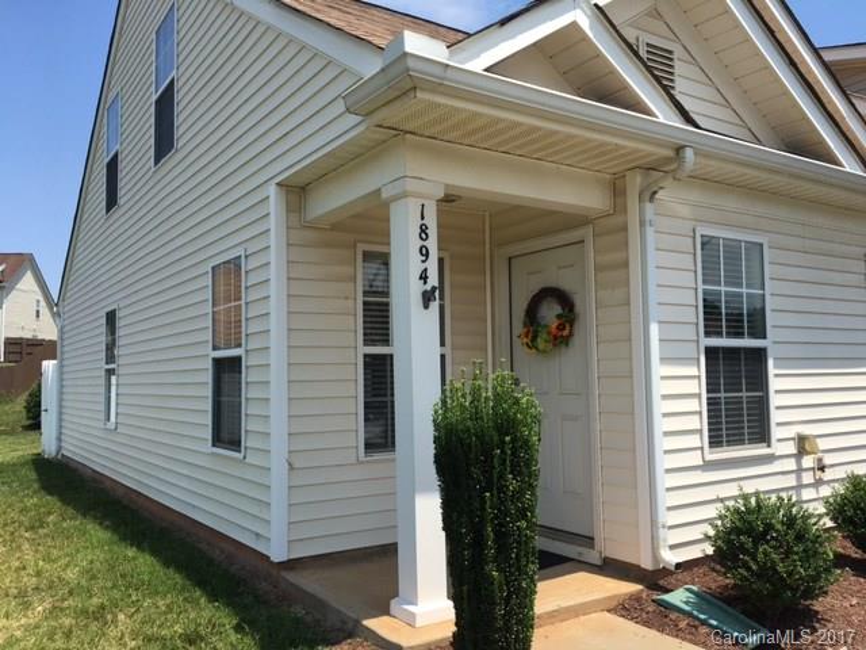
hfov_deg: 61.7
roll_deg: +0.3
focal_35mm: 29
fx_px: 726
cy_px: 325
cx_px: 433
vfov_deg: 48.2
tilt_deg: +4.1
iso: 25
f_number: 2.2
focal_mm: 4.15
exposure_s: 1/1637
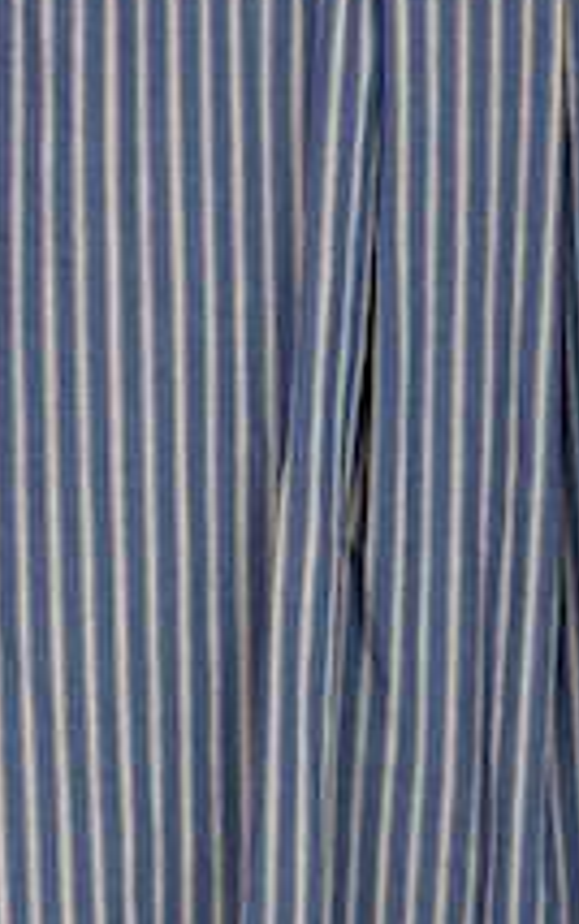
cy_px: 736
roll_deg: -0.4
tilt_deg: -7.3
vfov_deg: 16.4
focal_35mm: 126
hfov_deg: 10.4
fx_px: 3177
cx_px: 506
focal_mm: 5.96
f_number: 1.6
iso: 50
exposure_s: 1/100
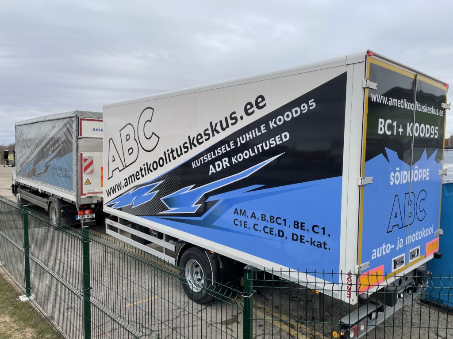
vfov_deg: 53.1
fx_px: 340
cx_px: 226
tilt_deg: -3.1
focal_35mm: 26
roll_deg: +0.7
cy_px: 170
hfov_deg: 67.3
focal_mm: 4.2
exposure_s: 1/530
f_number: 1.6
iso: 32
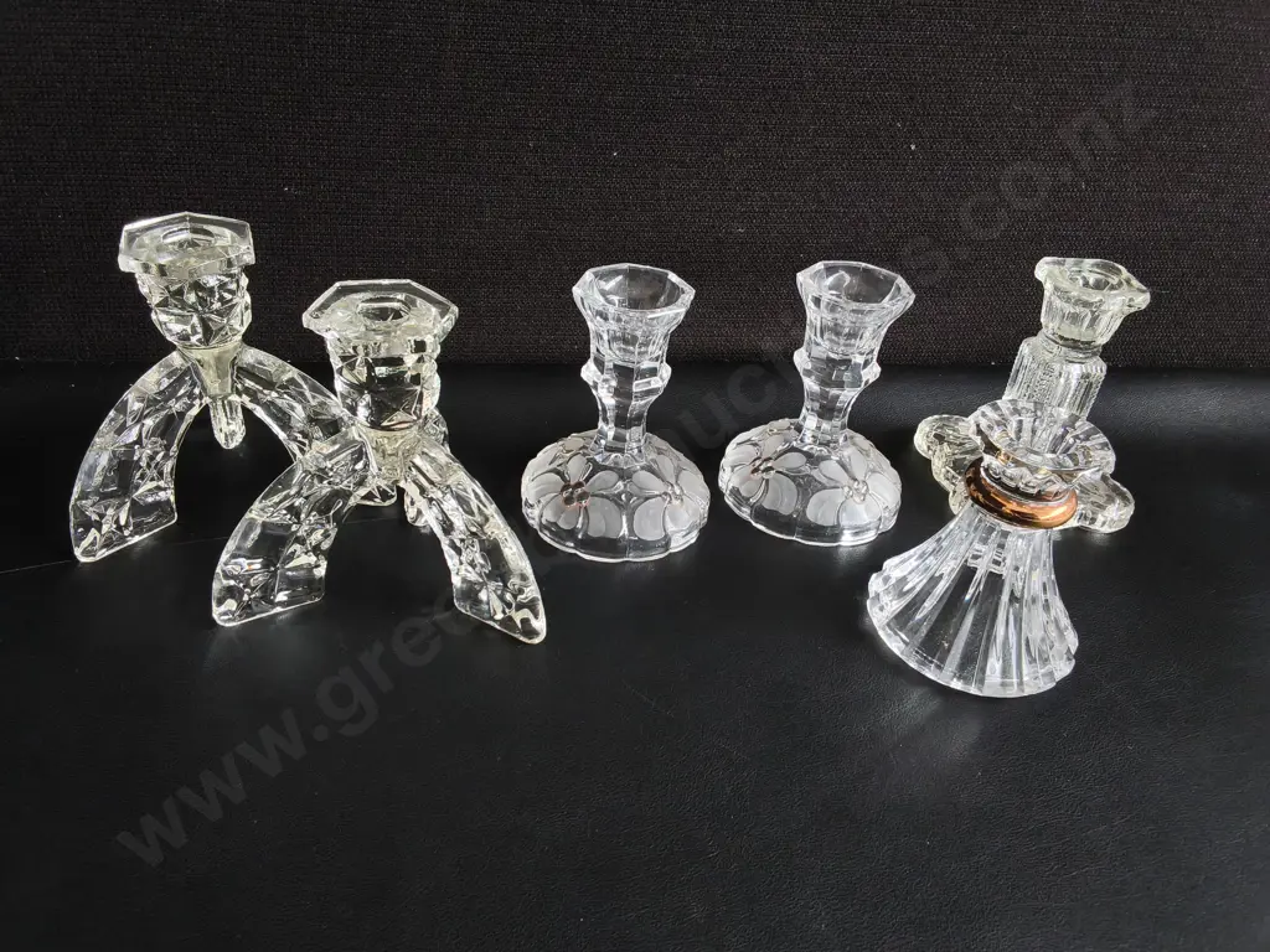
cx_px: 635
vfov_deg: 51.4
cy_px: 476
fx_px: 991
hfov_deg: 65.3
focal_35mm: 27
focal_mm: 2.87
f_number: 2
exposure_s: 1/100
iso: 50
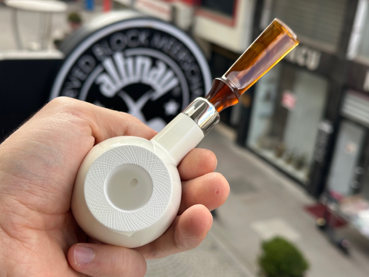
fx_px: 512
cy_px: 138
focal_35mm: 48
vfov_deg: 30.3
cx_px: 184
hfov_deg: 39.7
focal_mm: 6.86
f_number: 1.78
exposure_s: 1/543
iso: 64
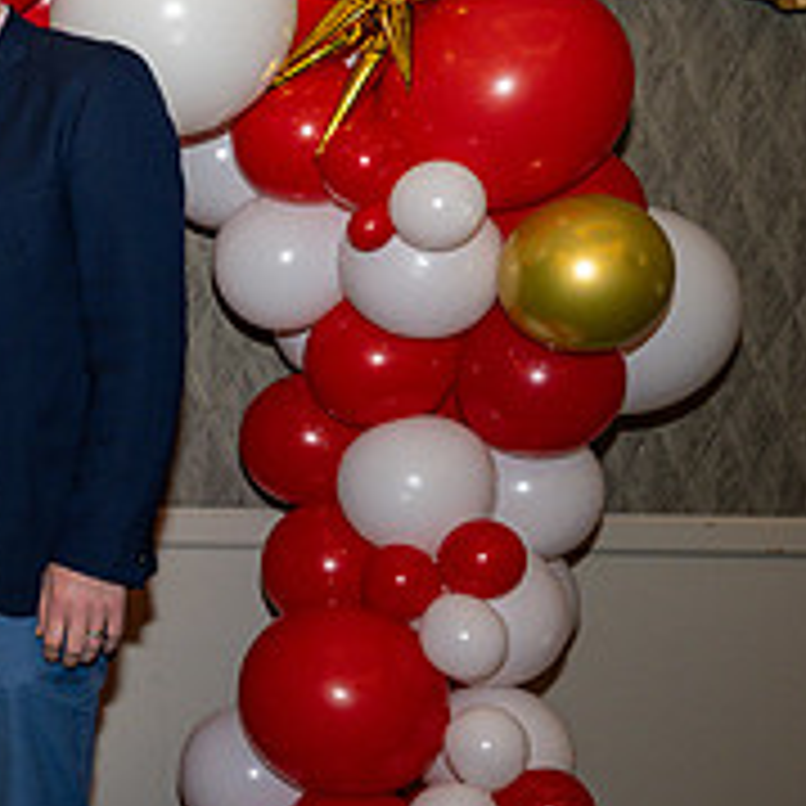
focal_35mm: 68
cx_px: -315
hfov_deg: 22.1
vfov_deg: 25.4
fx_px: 1791
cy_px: 417
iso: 500
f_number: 3.5
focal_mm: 24
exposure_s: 1/125
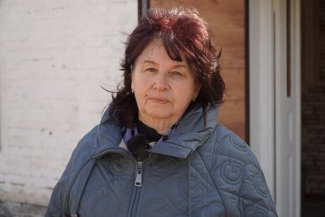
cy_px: 108
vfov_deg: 25.1
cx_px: 162
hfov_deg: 36.9
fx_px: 488
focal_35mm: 54
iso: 100
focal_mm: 36
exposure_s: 1/200
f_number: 4
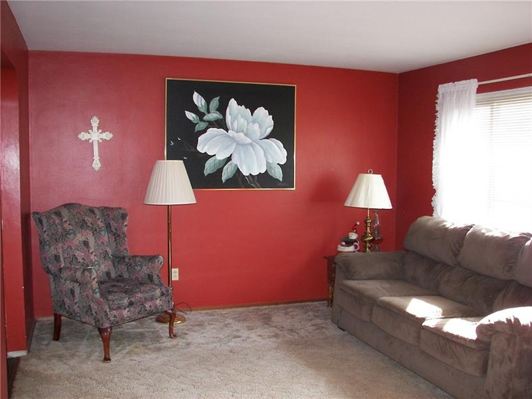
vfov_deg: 39.7
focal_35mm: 36
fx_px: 553
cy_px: 200
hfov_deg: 51.4
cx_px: 266
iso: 125
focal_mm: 6
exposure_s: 1/30
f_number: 2.8
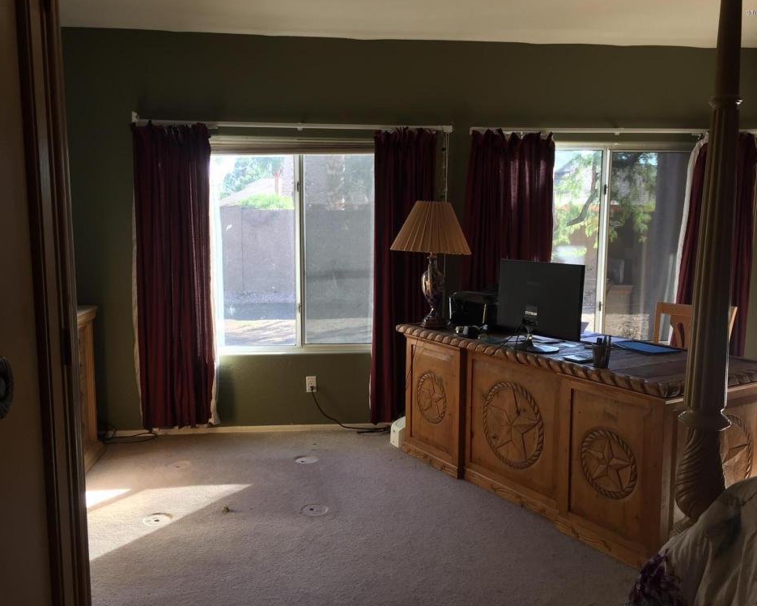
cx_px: 372
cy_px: 303
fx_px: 695
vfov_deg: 47.1
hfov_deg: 57.2
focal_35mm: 31
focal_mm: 4.15
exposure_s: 1/60
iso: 32
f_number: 2.2
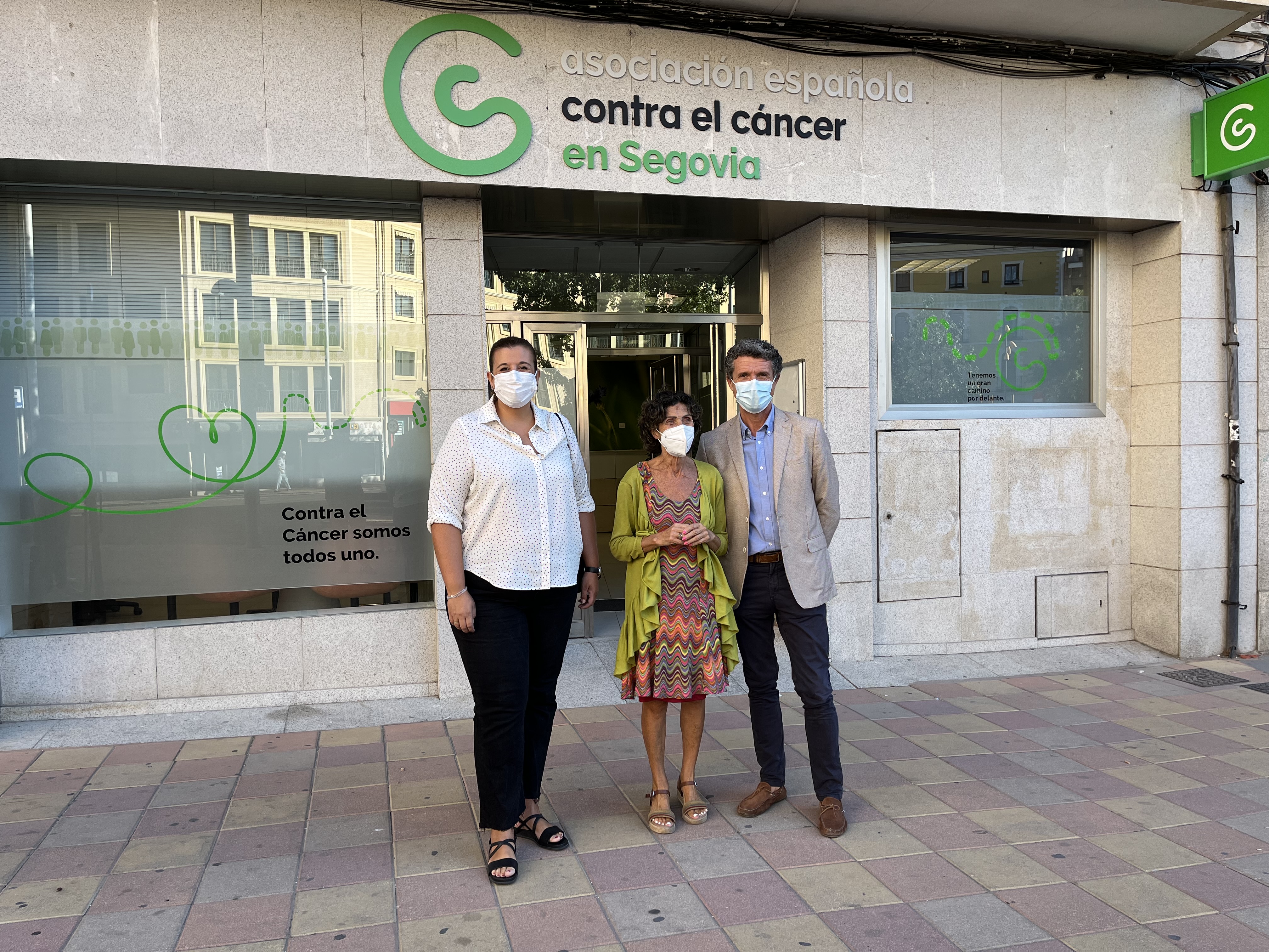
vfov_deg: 53.1
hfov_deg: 67.3
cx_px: 634
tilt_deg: -2.6
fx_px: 953
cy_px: 476
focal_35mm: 26
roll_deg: +1.6
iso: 50
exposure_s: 1/437
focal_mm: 5.1
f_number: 1.6
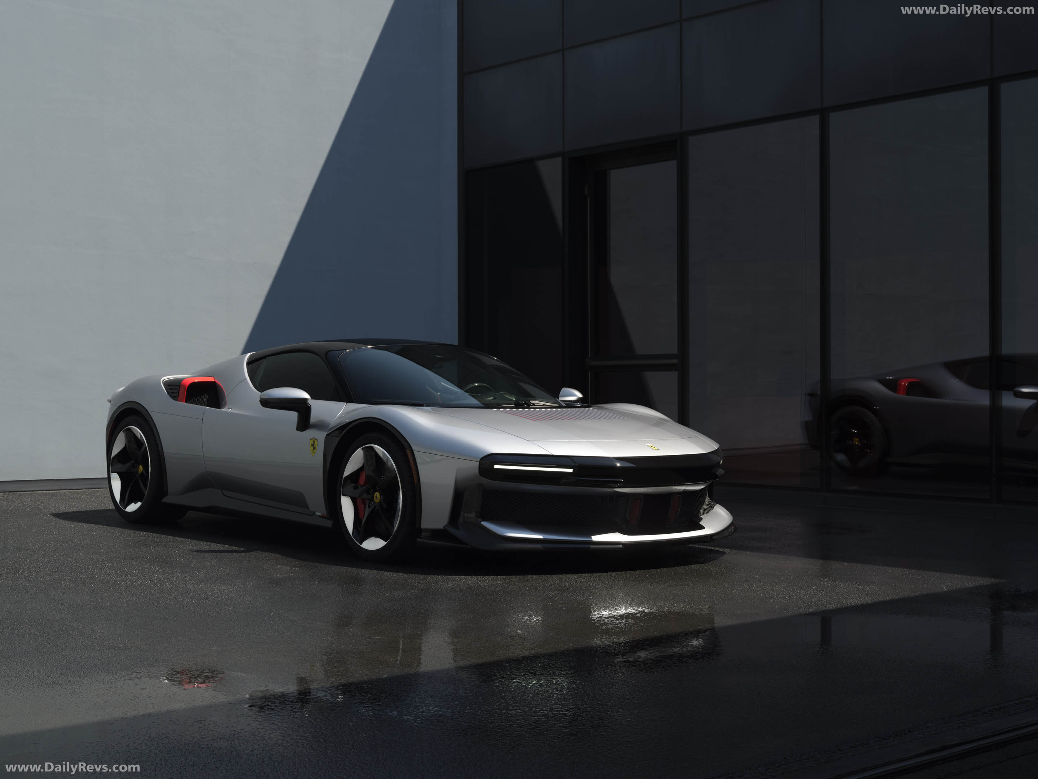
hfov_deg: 37.5
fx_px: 1529
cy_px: 390
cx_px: 519
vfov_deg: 28.6
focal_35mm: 51
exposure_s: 1/400
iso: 500
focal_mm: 64
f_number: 11
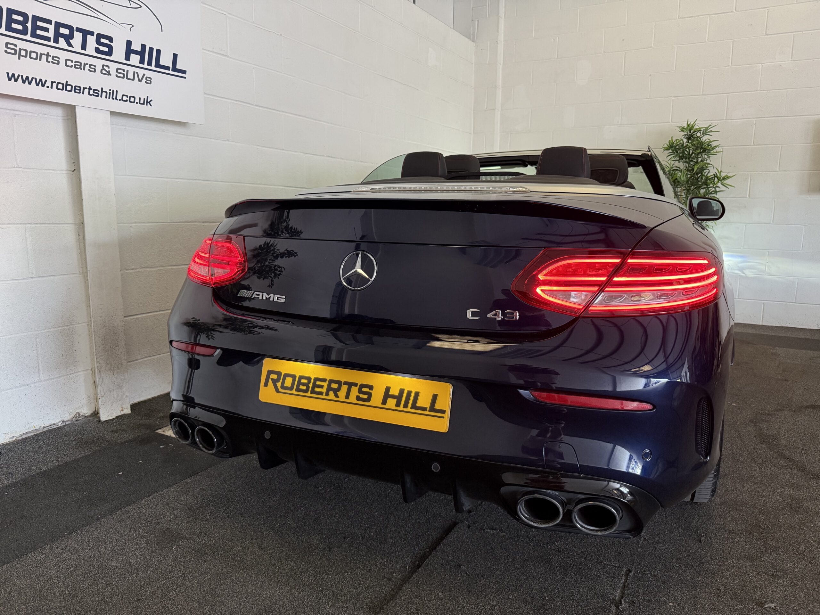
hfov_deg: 71.6
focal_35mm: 24
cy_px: 308
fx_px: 569
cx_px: 410
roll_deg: +0.2
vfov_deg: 56.8
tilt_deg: -8.4
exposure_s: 1/60
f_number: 1.78
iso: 400
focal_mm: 6.76
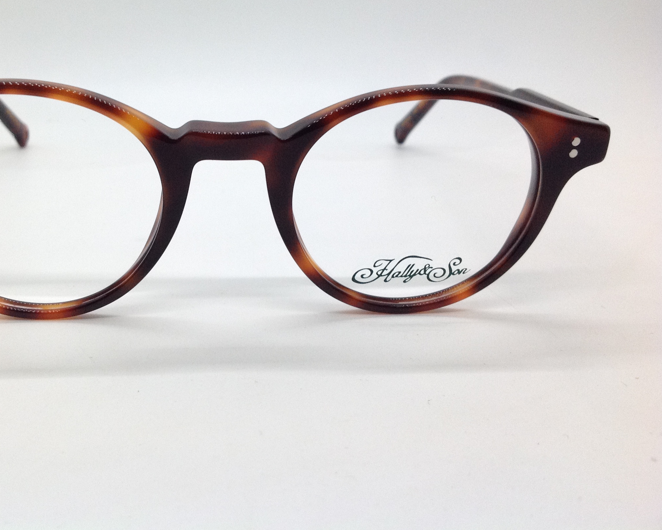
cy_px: 213
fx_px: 862
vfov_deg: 34.0
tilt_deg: -19.7
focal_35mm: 44
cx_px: 239
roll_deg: -1.4
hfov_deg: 41.6
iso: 100
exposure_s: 1/120
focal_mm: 4.28
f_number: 2.4
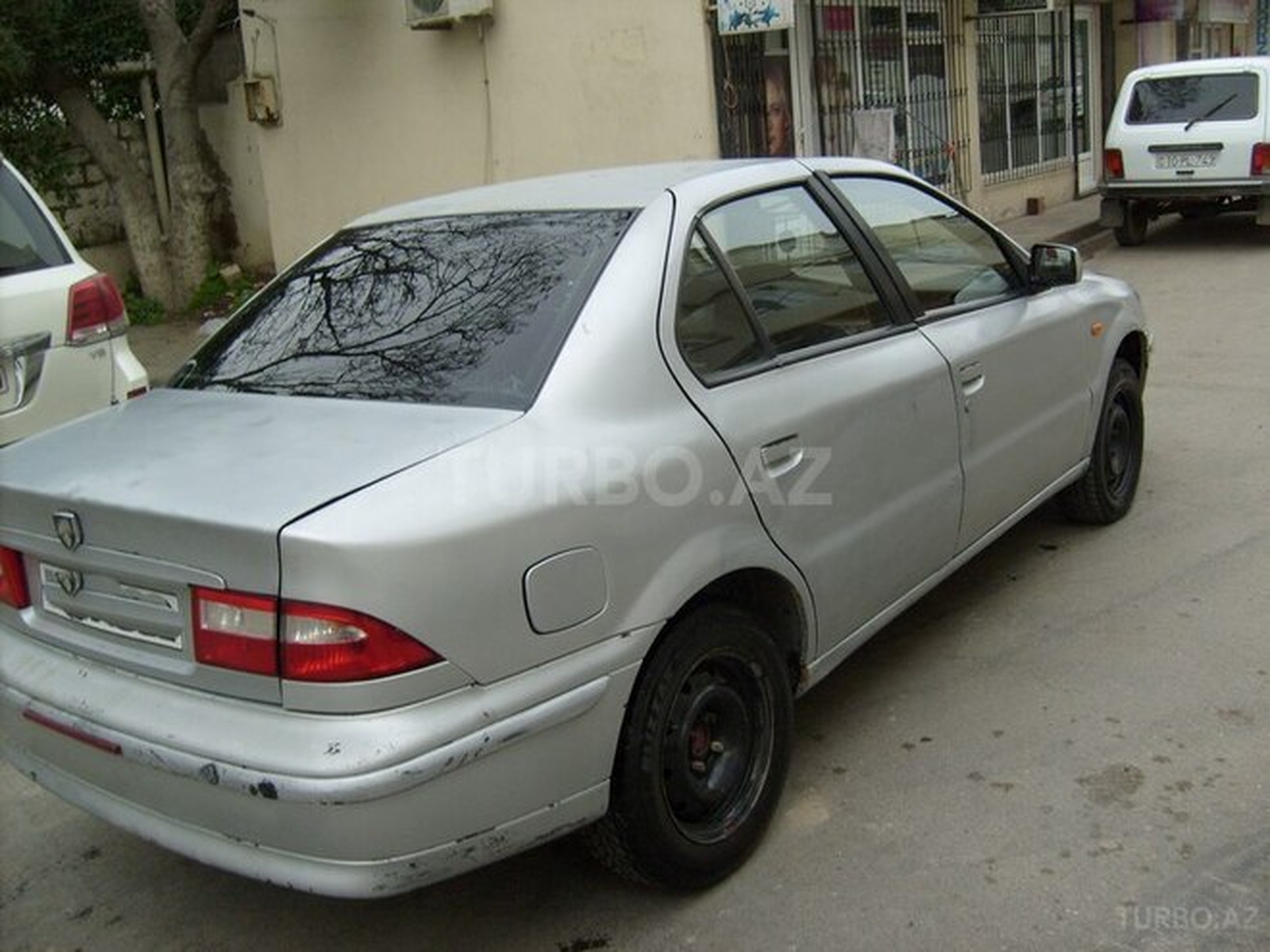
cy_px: 476
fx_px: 1284
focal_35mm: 35
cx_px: 635
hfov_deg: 52.6
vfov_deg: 40.7
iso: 80
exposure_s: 1/125
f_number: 7.1
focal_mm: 5.8
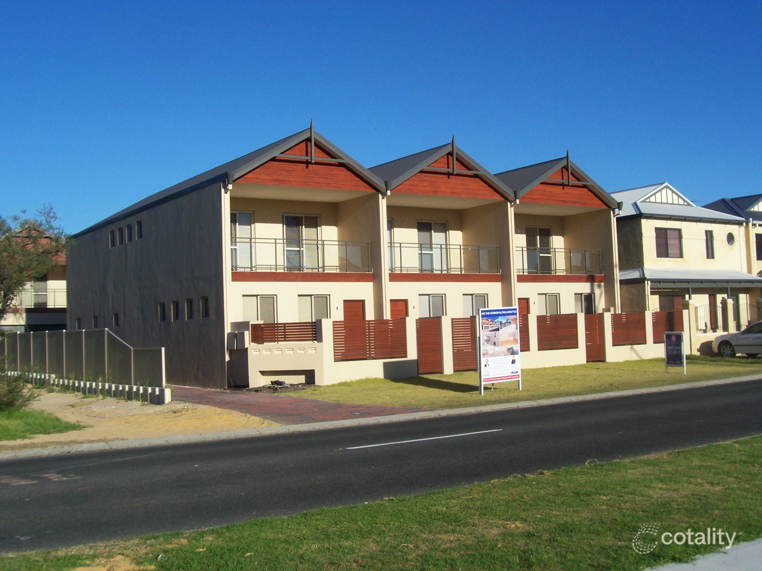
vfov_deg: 34.3
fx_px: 925
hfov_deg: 44.8
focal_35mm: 42
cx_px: 381
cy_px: 286
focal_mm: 7
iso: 80
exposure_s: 1/487
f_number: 5.6
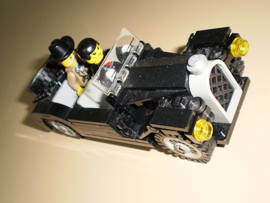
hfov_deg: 44.8
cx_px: 135
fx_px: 328
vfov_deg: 34.3
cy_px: 102
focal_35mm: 42
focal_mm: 7.4
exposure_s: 1/30
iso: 125
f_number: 3.5
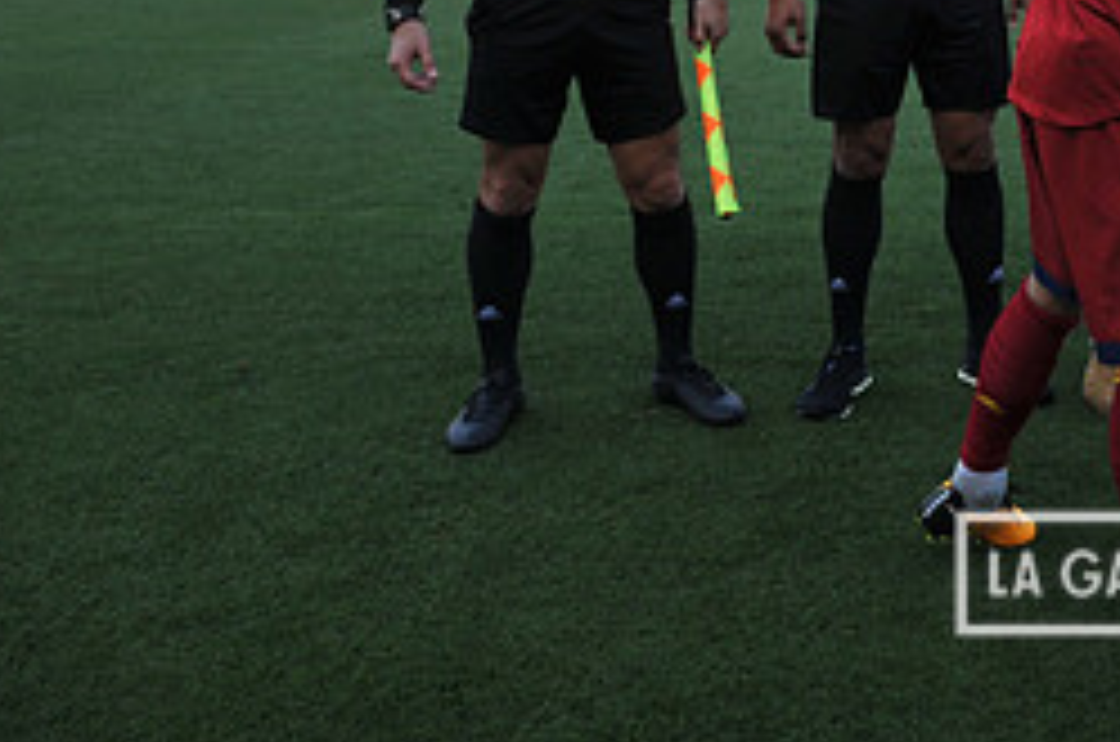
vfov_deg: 22.5
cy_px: -103
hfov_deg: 31.2
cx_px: 1273
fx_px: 1739
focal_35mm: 56
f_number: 6.3
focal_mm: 24
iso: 250
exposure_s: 1/400
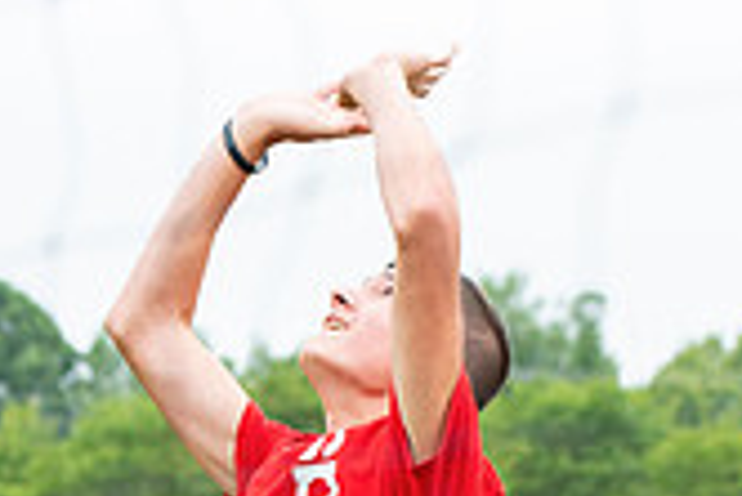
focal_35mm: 244
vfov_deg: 5.6
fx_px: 5033
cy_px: 775
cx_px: 317
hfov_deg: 8.4
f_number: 4.5
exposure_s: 1/1000
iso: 640
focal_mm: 70
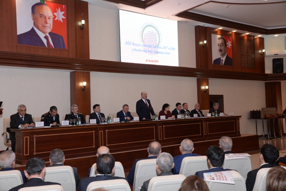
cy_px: 96
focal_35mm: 38
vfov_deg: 35.1
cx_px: 143
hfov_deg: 50.7
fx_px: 302
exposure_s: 1/100
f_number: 5.6
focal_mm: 38
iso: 2200
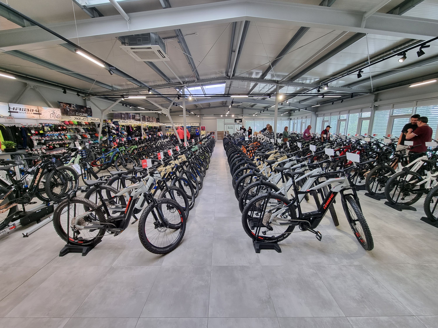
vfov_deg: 89.9
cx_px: 219
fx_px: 164
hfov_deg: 106.2
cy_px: 164
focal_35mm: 13
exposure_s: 1/100
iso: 100
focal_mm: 2.2
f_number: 2.2
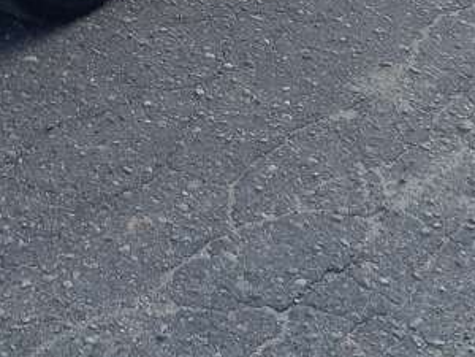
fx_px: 1427
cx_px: 36
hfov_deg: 18.5
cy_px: -351
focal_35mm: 104
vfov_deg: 12.6
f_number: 1.8
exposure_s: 1/163
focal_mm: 4.25
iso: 106
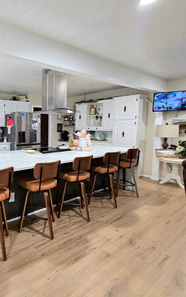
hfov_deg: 52.0
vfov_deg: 88.0
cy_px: 145
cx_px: 8
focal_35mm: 19
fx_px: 154
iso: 320
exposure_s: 1/60.2
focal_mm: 2.2
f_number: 2.2
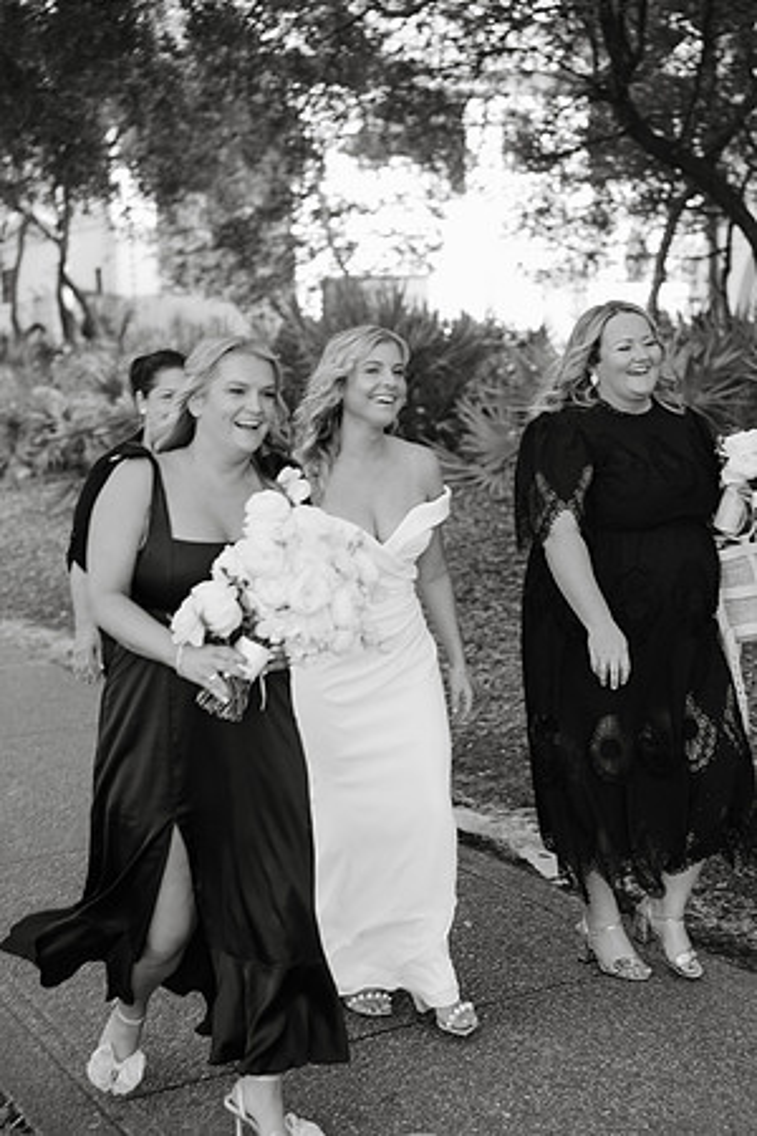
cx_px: 378
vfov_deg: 39.6
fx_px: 1577
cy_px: 568
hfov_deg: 27.0
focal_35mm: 50
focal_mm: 50
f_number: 2.8
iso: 400
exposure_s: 1/320
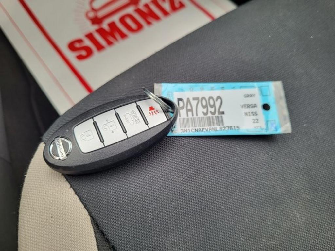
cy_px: 126
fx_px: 252
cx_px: 168
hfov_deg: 67.3
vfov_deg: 53.1
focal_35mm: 26
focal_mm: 5.4
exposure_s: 1/120
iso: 50
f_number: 1.8
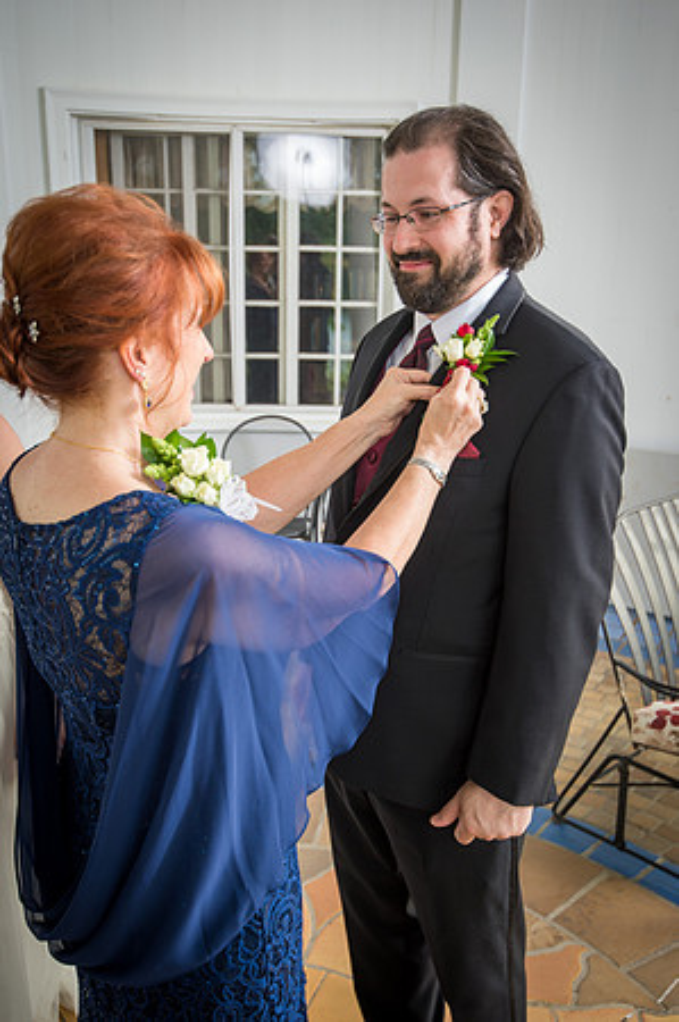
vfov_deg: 54.5
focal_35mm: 35
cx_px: 340
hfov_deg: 37.8
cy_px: 511
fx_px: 992
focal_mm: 35
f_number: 4.8
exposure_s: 1/180
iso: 400
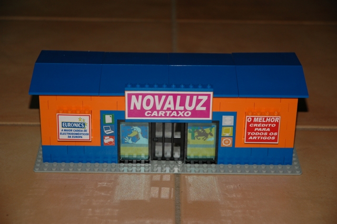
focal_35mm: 105
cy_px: 112
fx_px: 982
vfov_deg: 13.0
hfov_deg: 19.5
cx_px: 168
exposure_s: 1/60
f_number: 4.5
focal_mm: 70
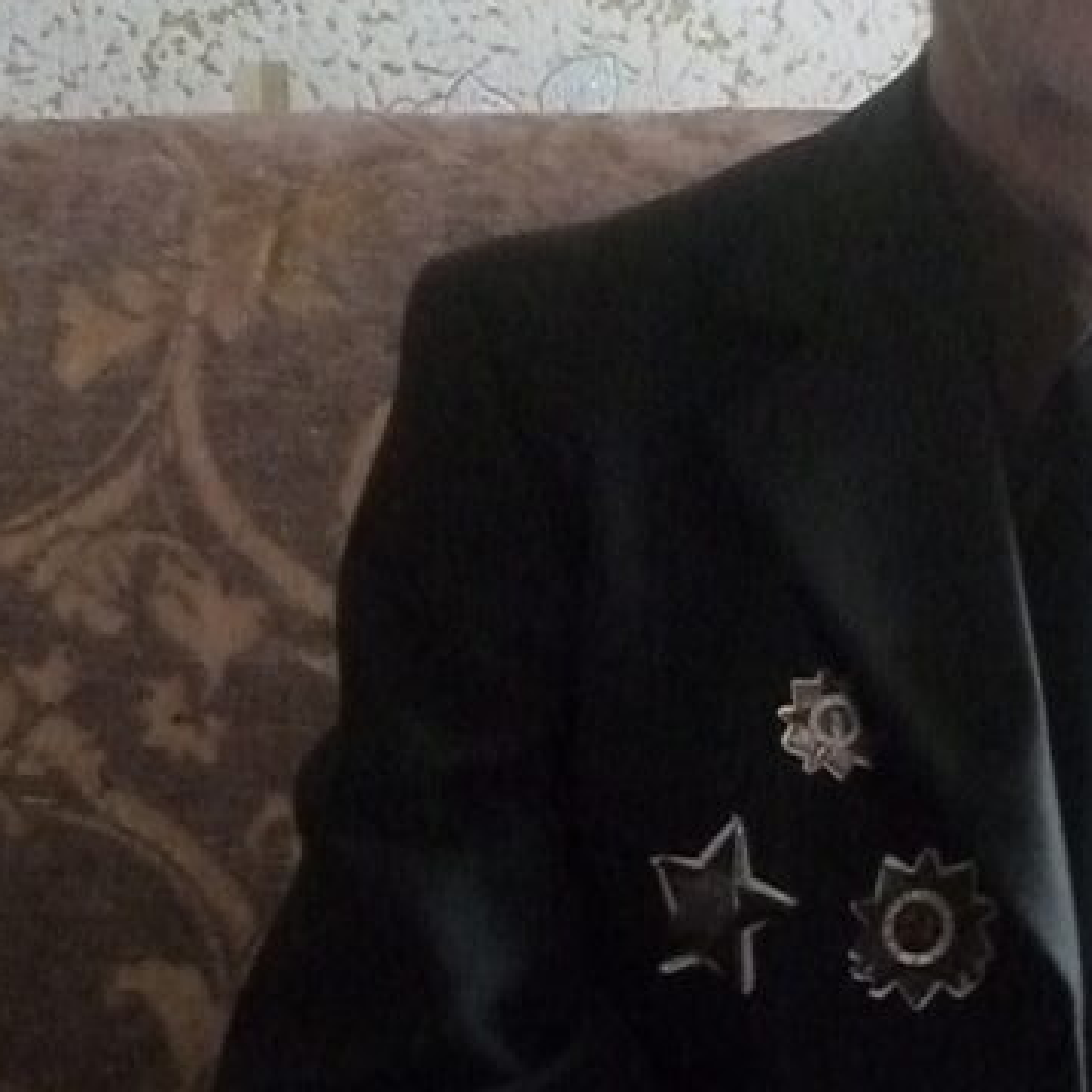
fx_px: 6496
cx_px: 1205
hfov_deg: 9.5
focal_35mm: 182
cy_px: 384
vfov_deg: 9.6
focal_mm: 11.9
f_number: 4.1
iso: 2500
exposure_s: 1/50
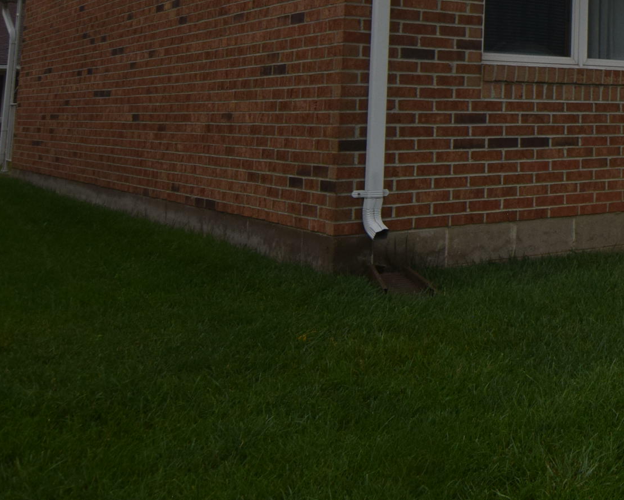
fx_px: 910
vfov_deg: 28.8
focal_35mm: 49
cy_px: 0
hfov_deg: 31.7
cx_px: 746
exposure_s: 1/250
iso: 400
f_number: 8
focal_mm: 13
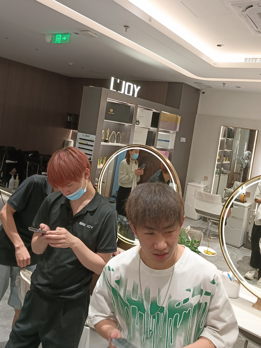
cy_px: 142
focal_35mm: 30
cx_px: 144
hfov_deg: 46.7
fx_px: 302
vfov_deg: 59.5
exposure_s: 1/50
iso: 681
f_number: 1.88
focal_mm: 5.59
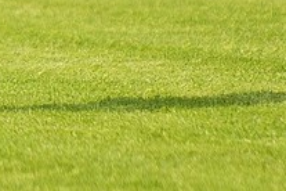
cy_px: -264
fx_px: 7658
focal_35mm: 964
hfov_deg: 2.1
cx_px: -187
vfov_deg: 1.4
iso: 200
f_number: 2.8
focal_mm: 200
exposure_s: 1/1600
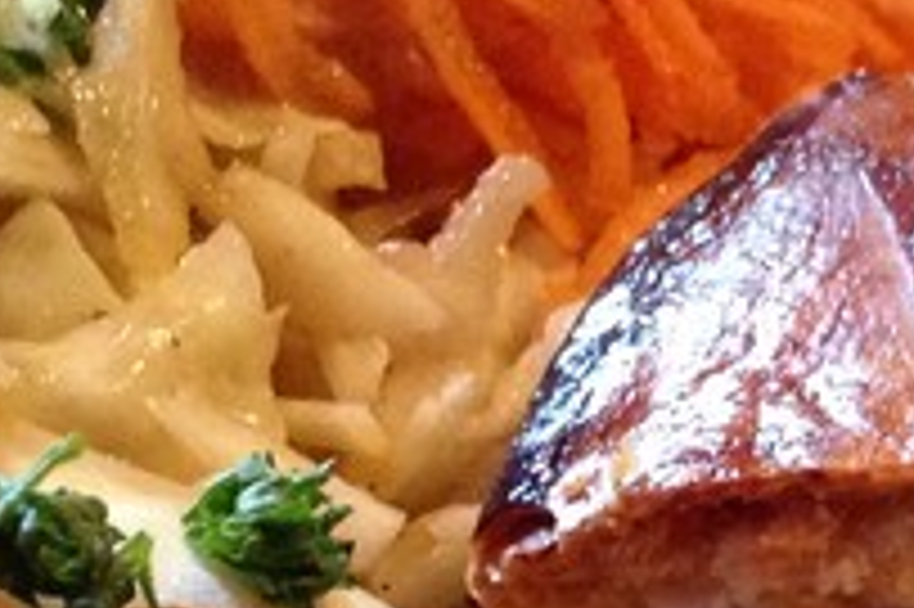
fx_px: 4389
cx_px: 937
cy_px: 649
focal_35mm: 173
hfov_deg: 11.8
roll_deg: -5.7
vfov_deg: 7.9
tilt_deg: -42.5
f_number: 2.4
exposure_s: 1/20
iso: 250
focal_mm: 4.12
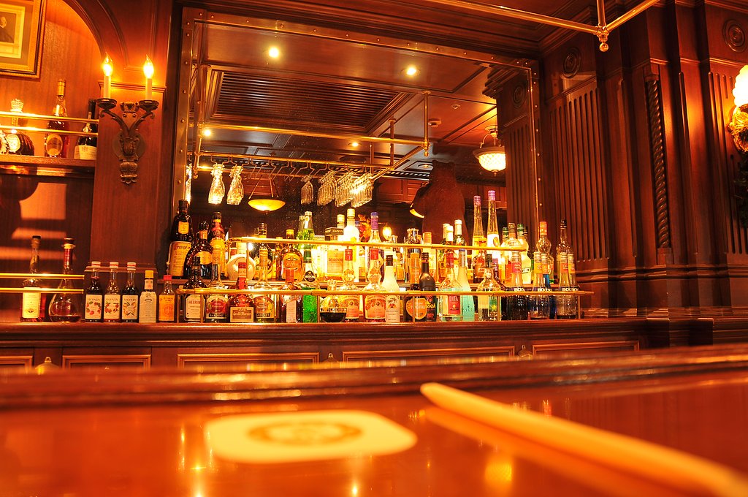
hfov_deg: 67.4
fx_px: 560
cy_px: 248
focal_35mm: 27
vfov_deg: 47.8
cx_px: 374
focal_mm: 18
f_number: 3.5
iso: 200
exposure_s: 1/2
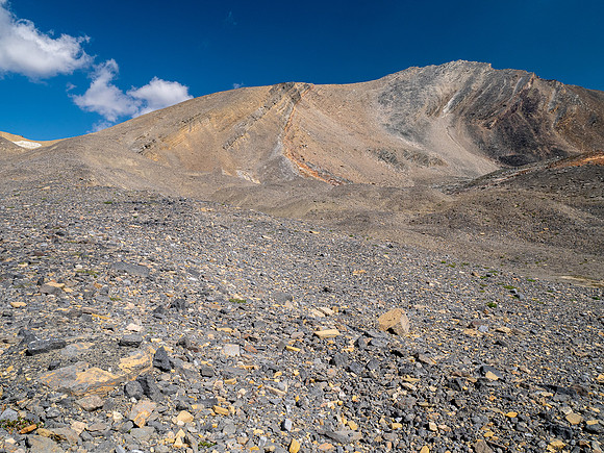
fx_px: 419
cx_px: 302
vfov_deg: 56.8
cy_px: 226
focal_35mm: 24
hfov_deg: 71.6
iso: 200
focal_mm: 12
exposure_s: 1/320
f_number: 8
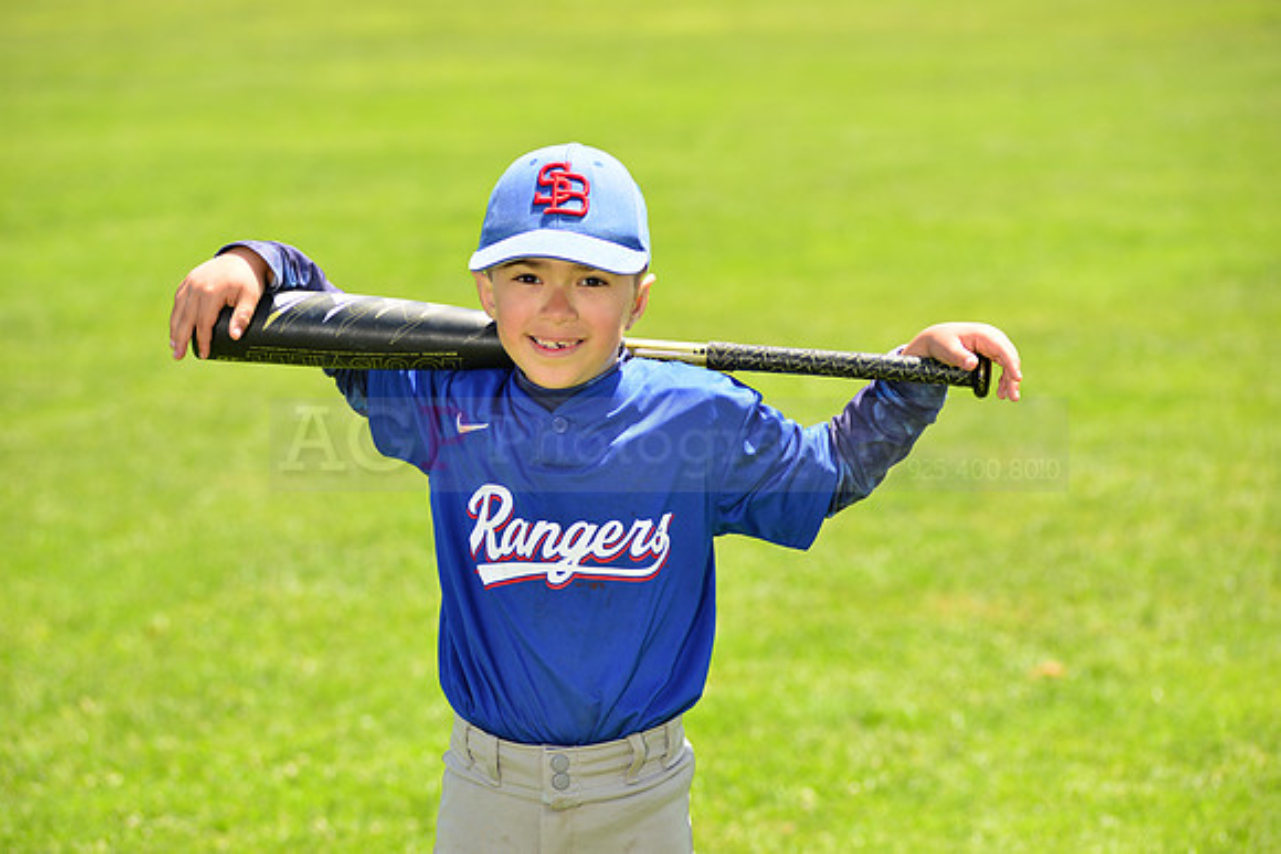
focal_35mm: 116
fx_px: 4128
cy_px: 427
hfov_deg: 17.6
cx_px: 640
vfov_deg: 11.8
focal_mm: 116
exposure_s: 1/250
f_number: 5
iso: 100
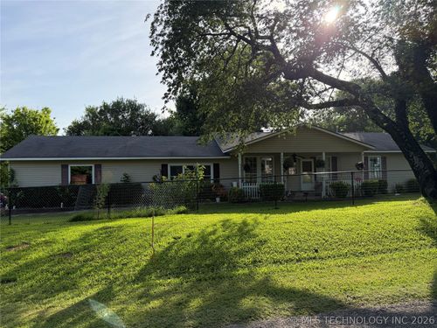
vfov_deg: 56.8
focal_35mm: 24
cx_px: 218
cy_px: 164
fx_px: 303
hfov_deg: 71.6
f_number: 1.78
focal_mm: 6.76
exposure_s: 1/2445
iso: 100
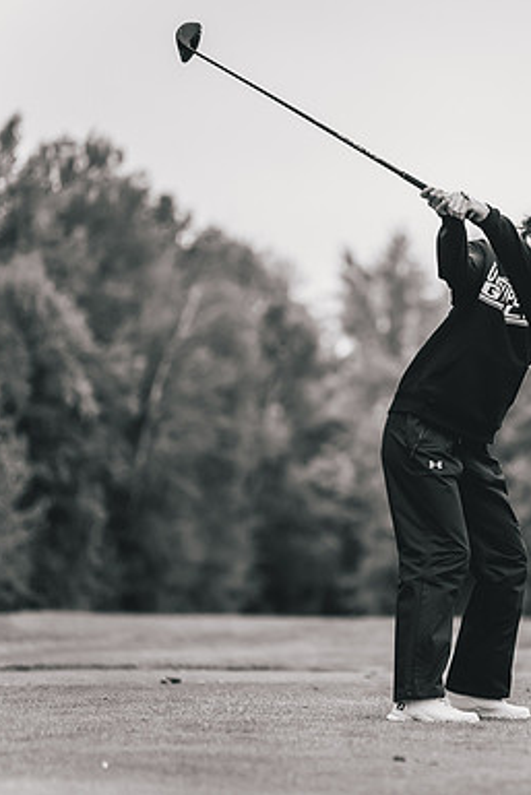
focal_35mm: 233
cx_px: 521
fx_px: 5150
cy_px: 410
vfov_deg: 8.8
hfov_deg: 5.9
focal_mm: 150
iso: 800
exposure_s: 1/1250
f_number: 2.8
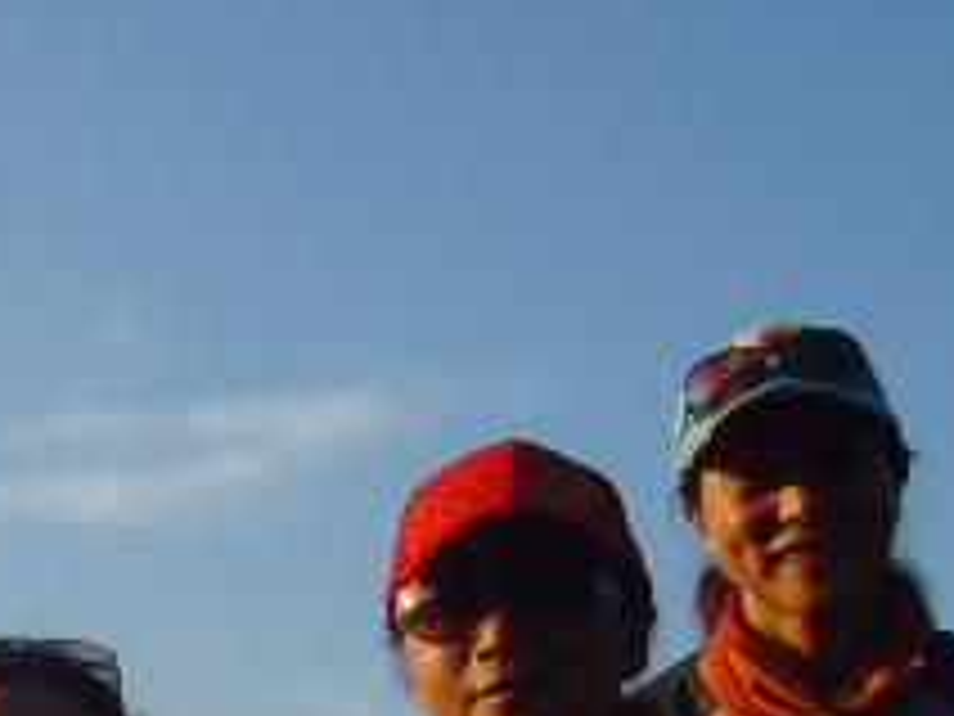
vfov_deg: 12.2
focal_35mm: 118
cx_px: 81
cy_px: 919
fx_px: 3252
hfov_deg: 16.5
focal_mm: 6.6
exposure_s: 1/180
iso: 80
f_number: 6.3
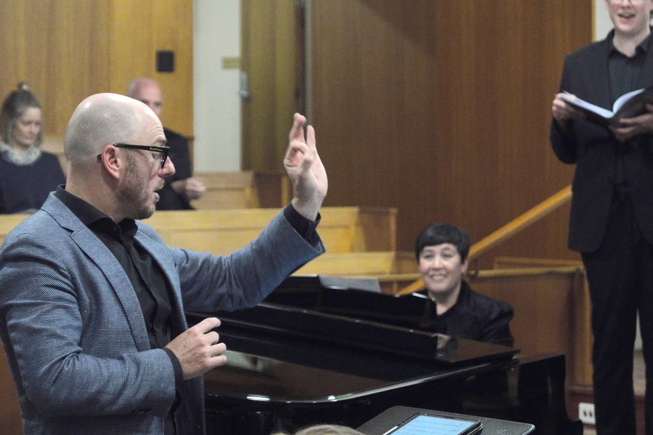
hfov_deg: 15.5
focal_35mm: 132
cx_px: 326
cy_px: 218
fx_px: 2394
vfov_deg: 10.4
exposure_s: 1/100
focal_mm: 88.2
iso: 12800
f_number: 5.6
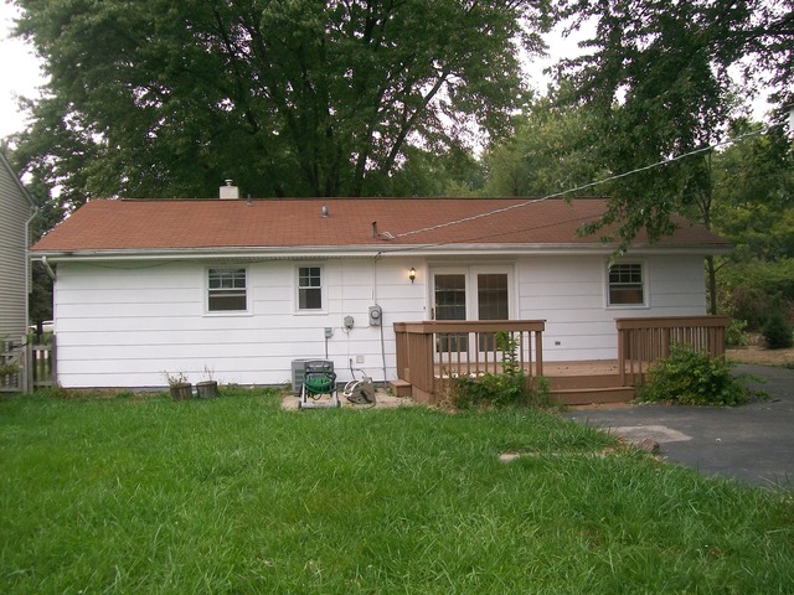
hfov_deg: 51.4
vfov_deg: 39.7
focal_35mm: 36
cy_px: 298
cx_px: 397
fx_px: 826
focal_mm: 6
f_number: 2.7
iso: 80
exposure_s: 1/160
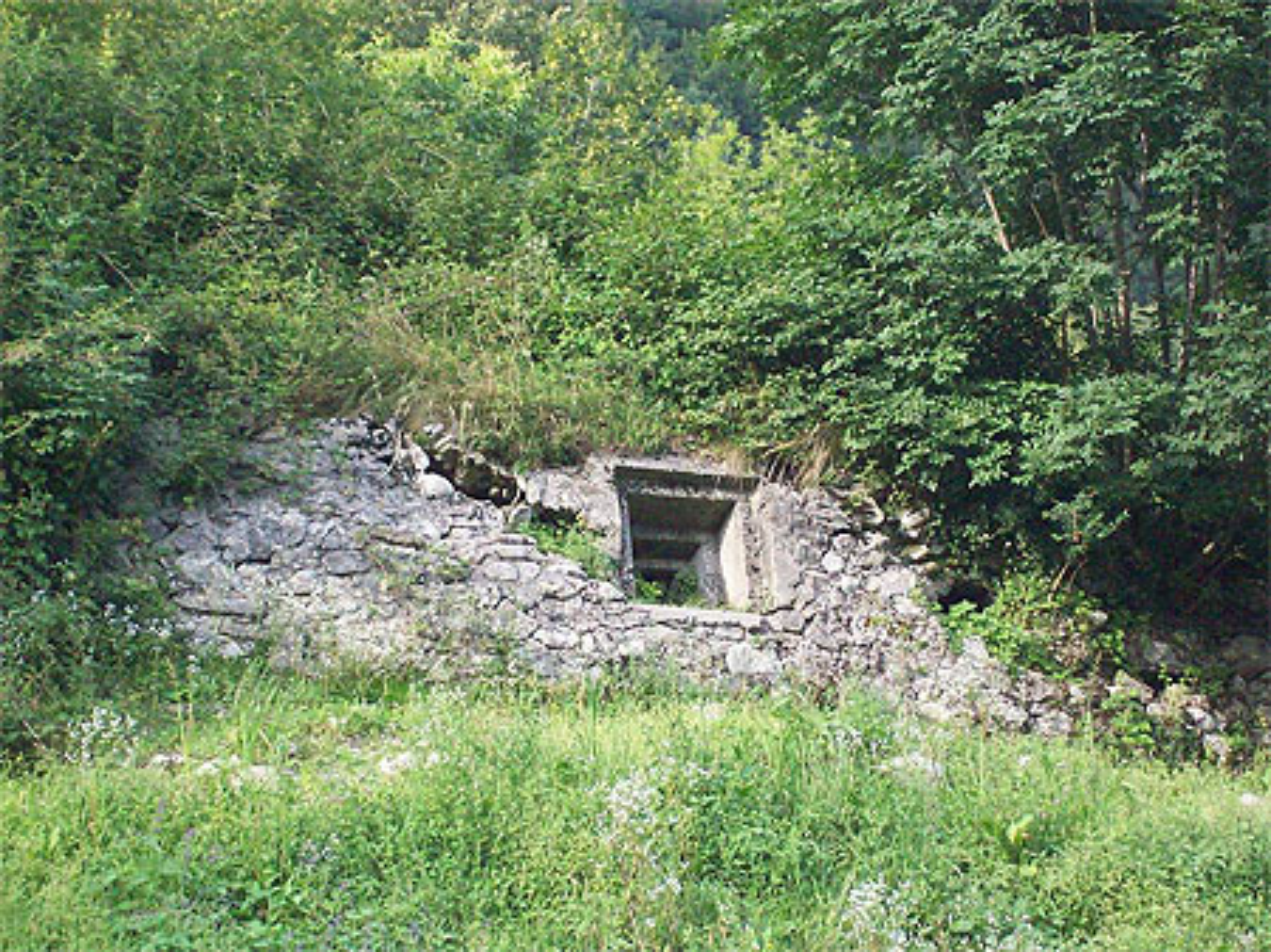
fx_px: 3963
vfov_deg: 13.7
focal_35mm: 108
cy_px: 476
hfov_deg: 18.2
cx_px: 636
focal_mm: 18
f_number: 4.8
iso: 383
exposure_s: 1/257
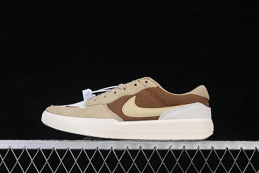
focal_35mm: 75
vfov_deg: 18.2
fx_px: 540
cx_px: 130
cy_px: 86
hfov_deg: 27.0
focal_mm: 50
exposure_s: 1/80
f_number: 8
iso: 160
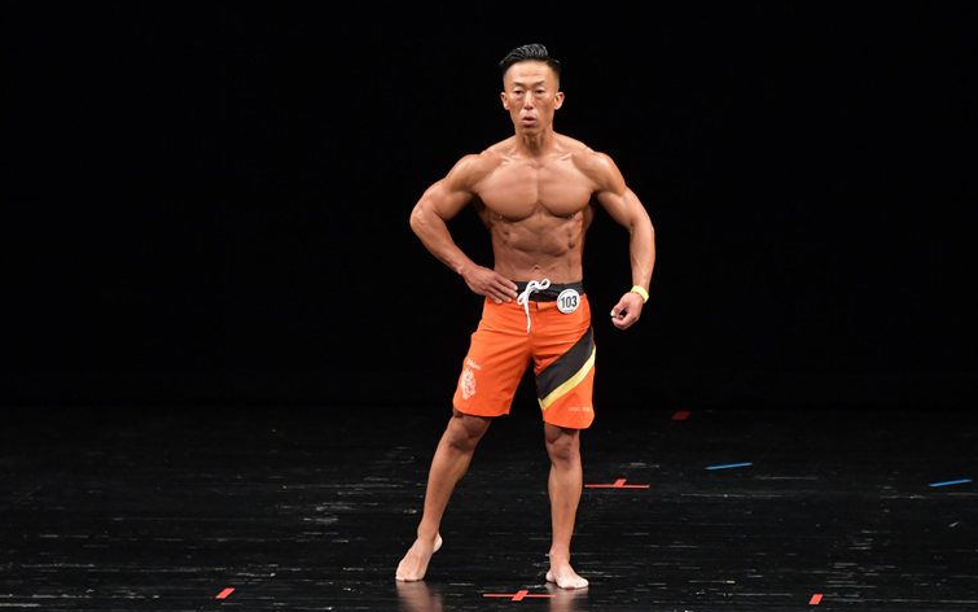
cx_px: 499
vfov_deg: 4.4
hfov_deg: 7.0
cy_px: 318
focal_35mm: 298
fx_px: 7943
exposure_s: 1/400
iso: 3200
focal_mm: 190
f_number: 5.6
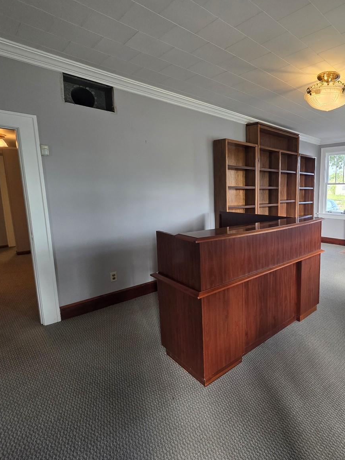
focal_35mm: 18
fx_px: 239
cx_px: 270
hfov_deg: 65.8
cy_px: 229
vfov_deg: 87.8
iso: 200
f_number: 1.9
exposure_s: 1/120
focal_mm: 2.2
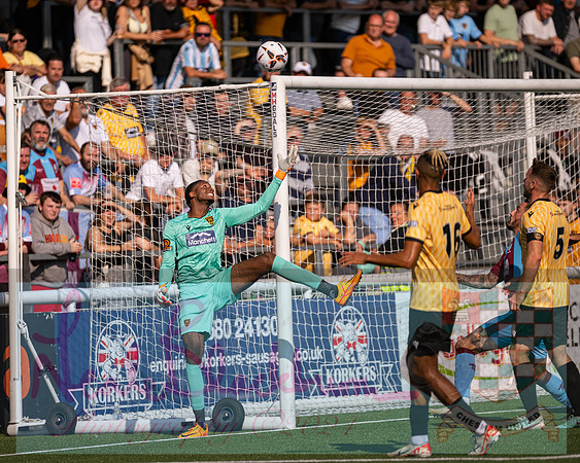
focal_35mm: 302
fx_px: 5182
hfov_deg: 6.4
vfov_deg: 5.1
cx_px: 211
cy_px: 215
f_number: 2.8
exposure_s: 1/8000
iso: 200
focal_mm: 250
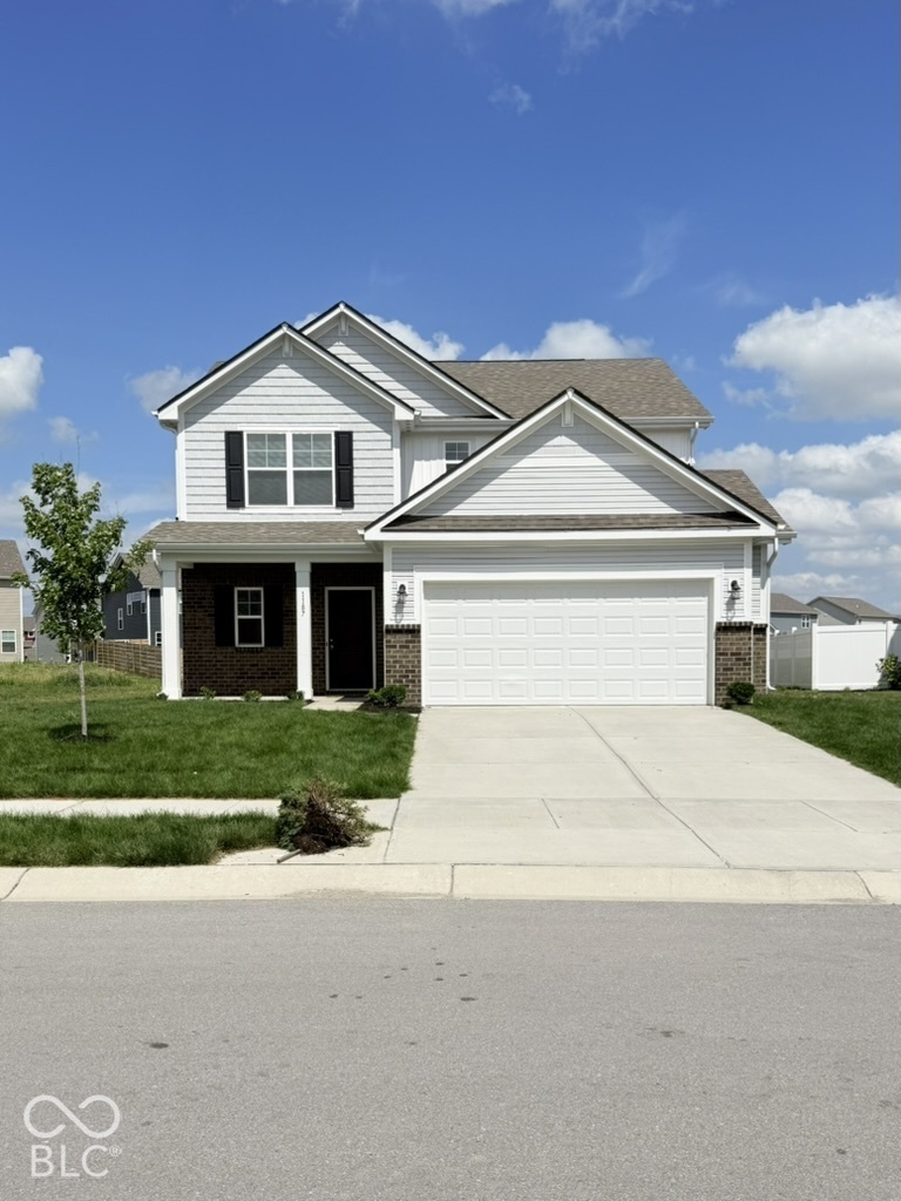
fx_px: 833
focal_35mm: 24
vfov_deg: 71.6
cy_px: 600
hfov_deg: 56.8
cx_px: 450
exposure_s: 1/11905
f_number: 1.78
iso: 80
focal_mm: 6.76
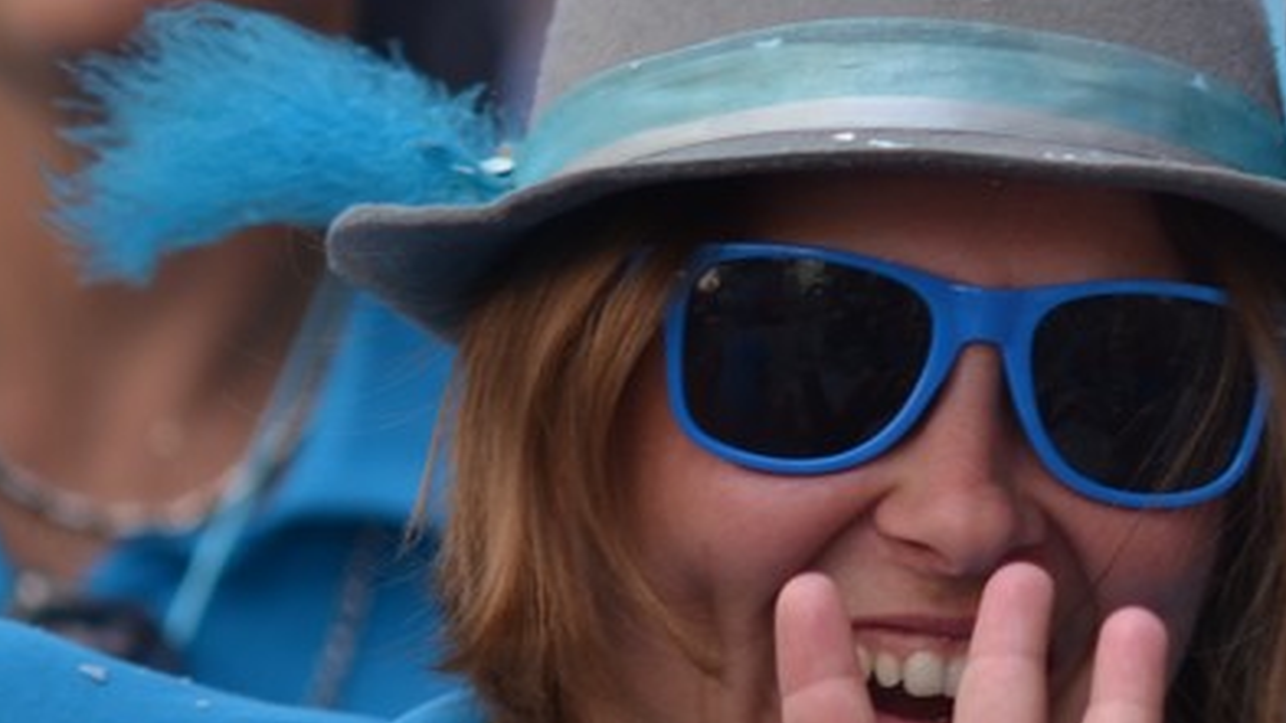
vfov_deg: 2.2
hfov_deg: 3.9
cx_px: 1453
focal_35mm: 553
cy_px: 427
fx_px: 18868
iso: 100
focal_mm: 135
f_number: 2.8
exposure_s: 1/400
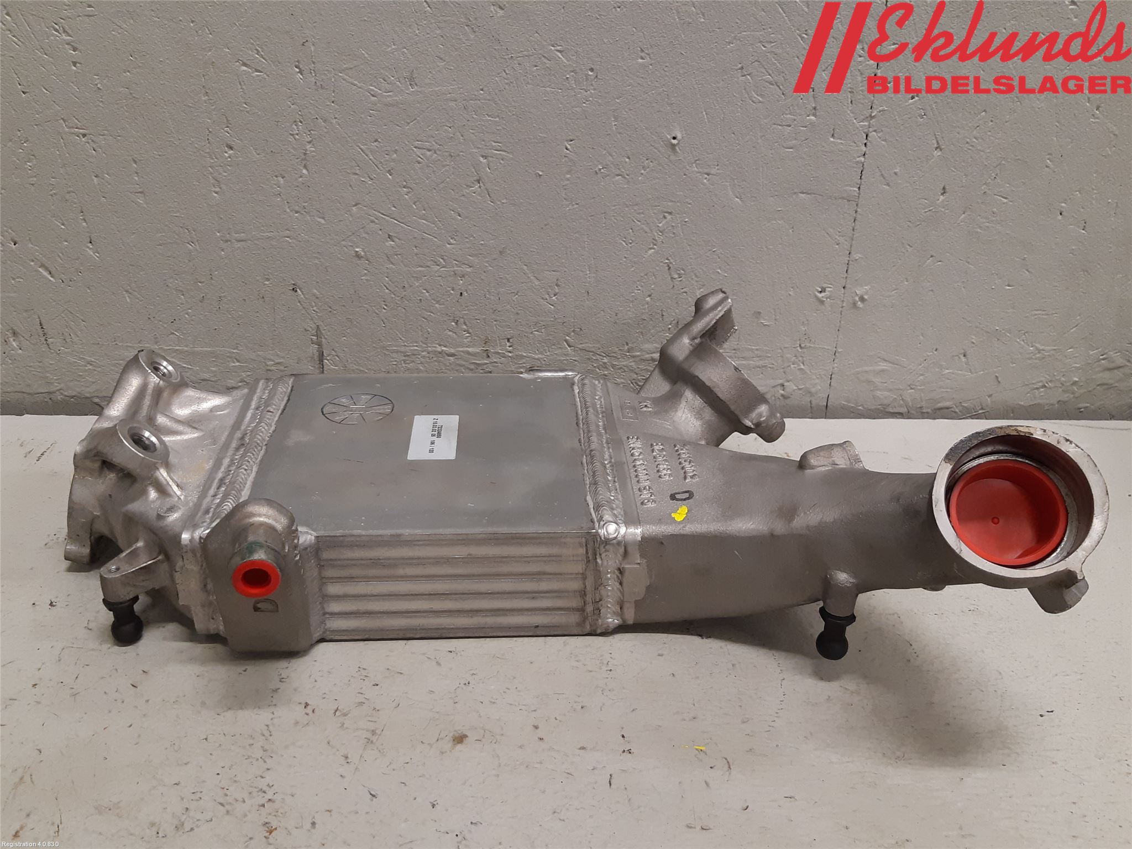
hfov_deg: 67.3
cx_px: 566
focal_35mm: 26
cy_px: 424
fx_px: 850
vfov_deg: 53.1
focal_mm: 3.93
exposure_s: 1/50
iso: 160
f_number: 1.7
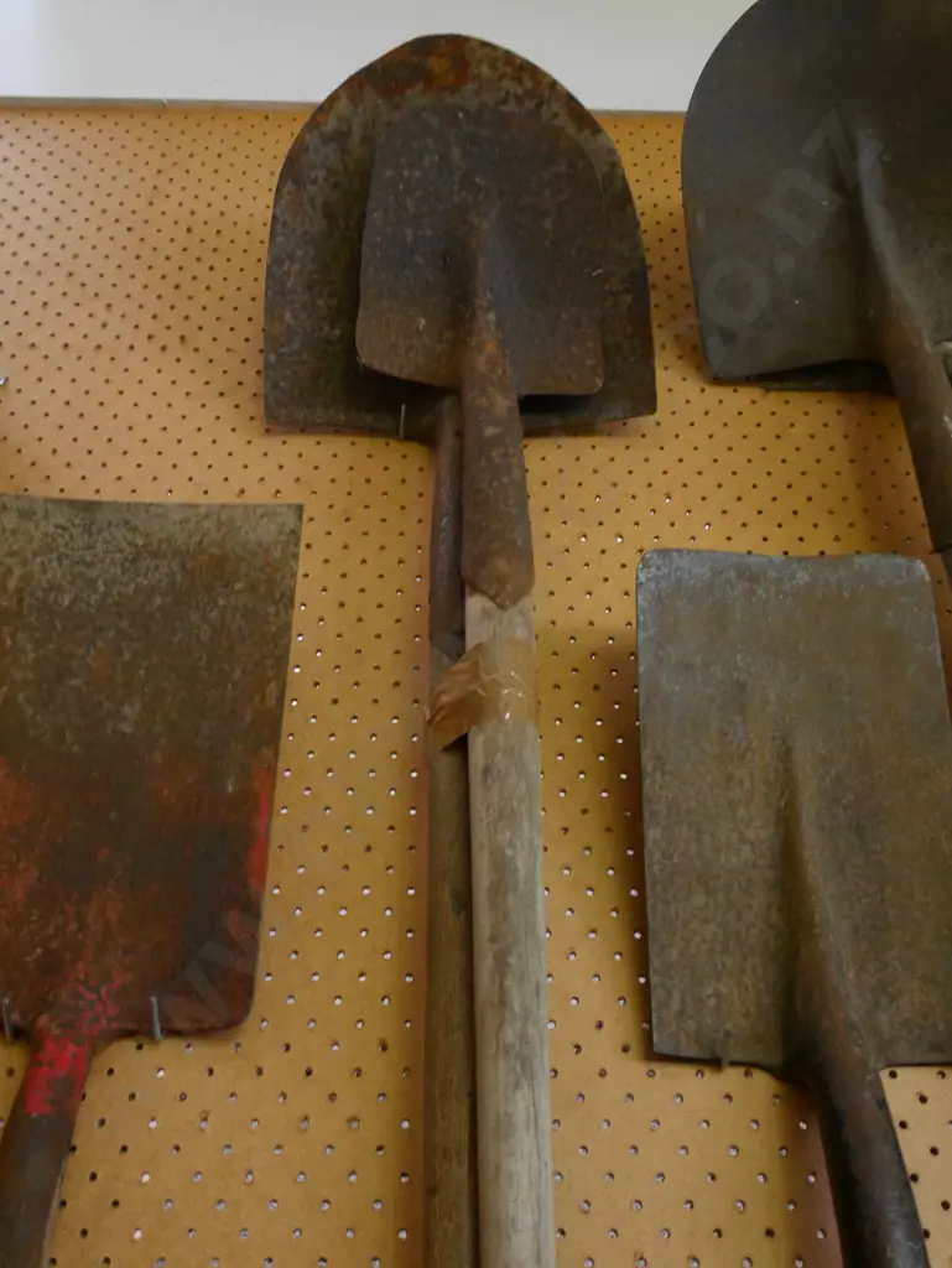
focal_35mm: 36
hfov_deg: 39.7
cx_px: 476
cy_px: 634
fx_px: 1319
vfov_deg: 51.3
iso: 3200
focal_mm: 18
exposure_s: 1/10
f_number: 4.2
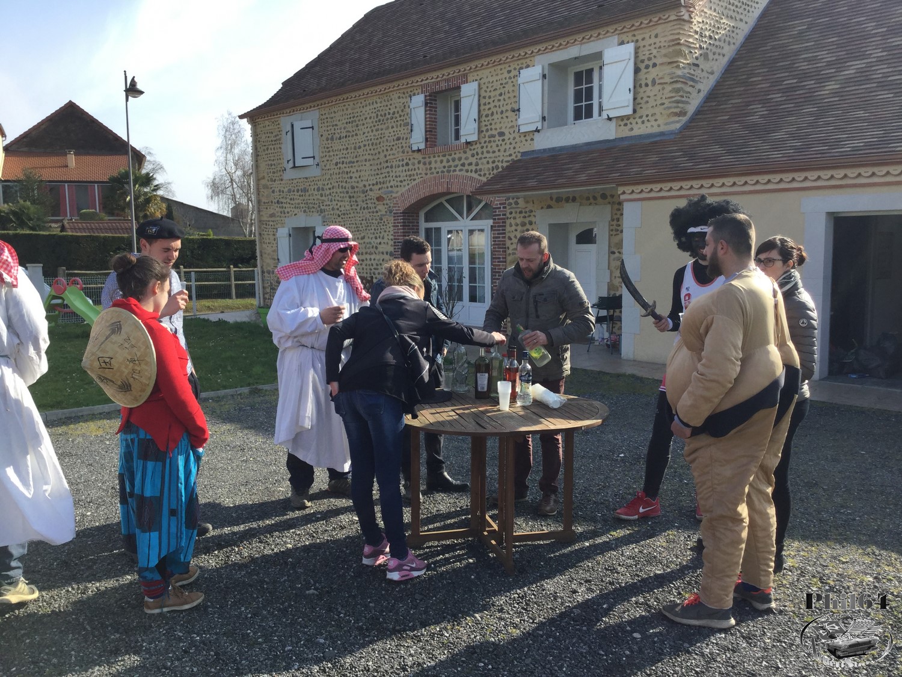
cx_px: 451
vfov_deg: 45.4
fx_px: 808
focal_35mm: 31
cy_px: 338
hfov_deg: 58.4
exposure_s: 1/612
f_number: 2.4
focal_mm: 3.3
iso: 25
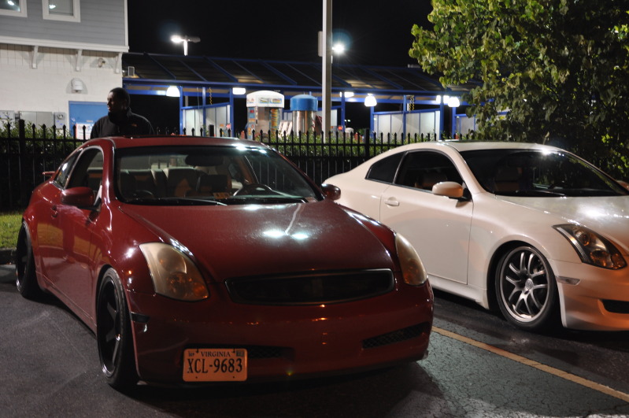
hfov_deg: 37.9
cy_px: 209
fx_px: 916
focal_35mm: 52
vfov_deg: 25.7
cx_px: 314
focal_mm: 35
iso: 320
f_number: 5.6
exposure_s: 1/8
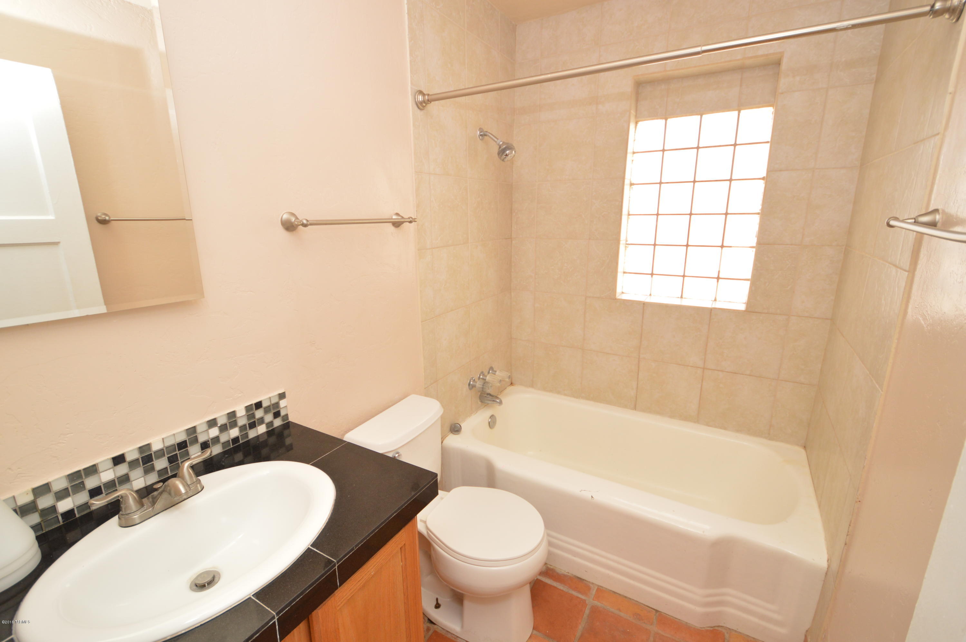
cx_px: 483
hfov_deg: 100.4
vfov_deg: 77.2
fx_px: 402
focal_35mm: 15
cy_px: 321
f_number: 4
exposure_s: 1/60
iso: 400
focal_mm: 10
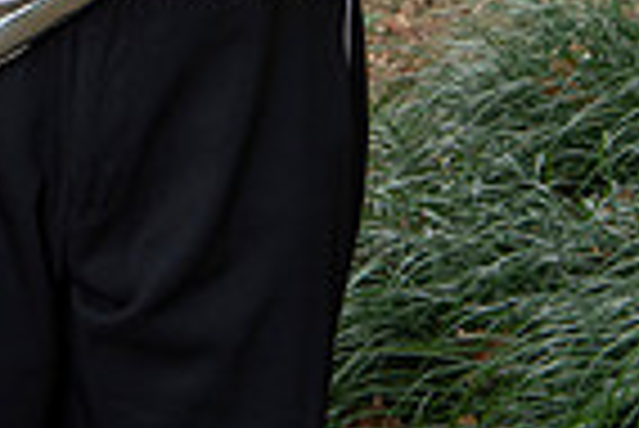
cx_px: 99
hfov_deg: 12.9
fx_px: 2807
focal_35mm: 158
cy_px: -455
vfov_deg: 8.2
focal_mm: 50
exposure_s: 1/100
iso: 500
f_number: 8
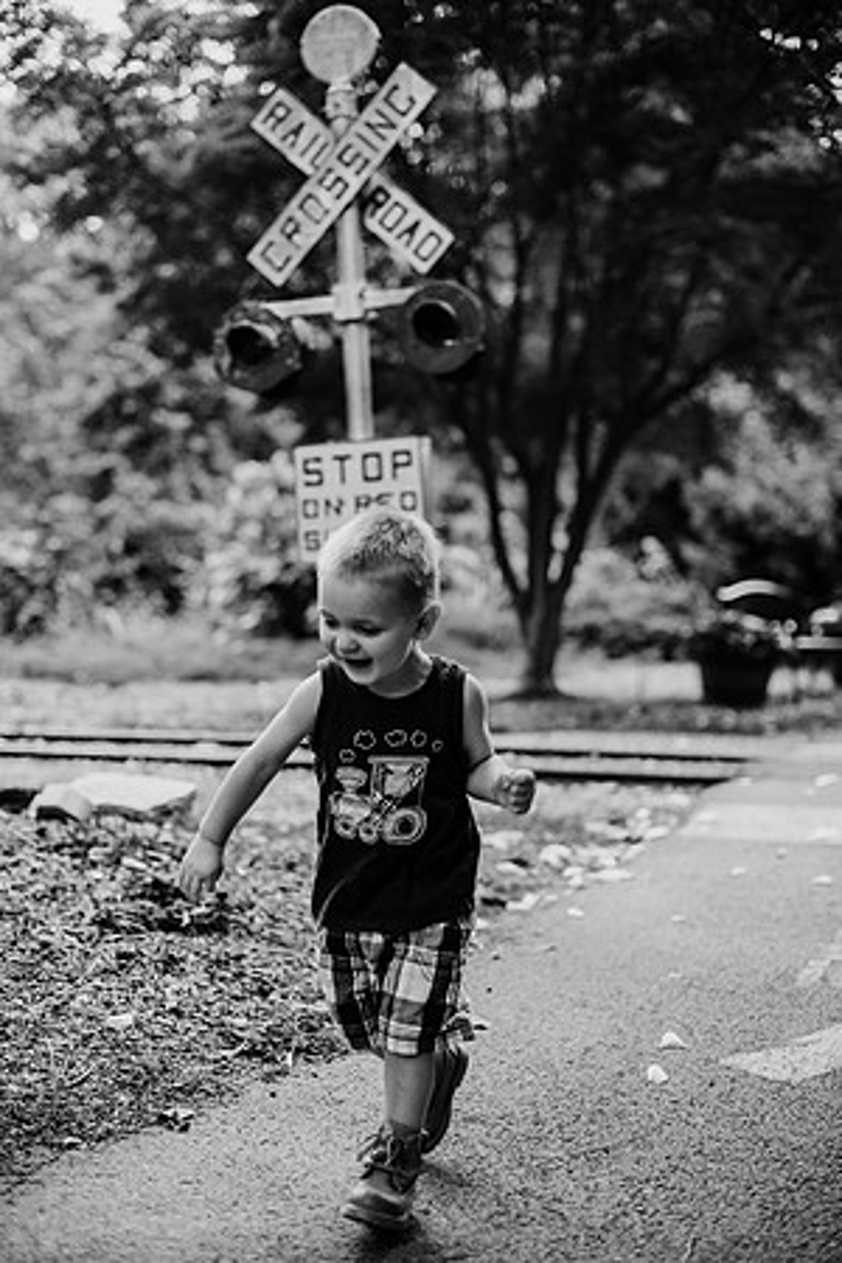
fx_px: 1754
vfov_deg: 39.6
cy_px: 632
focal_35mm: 50
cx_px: 421
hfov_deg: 27.0
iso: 200
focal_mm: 50
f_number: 2.2
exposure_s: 1/500
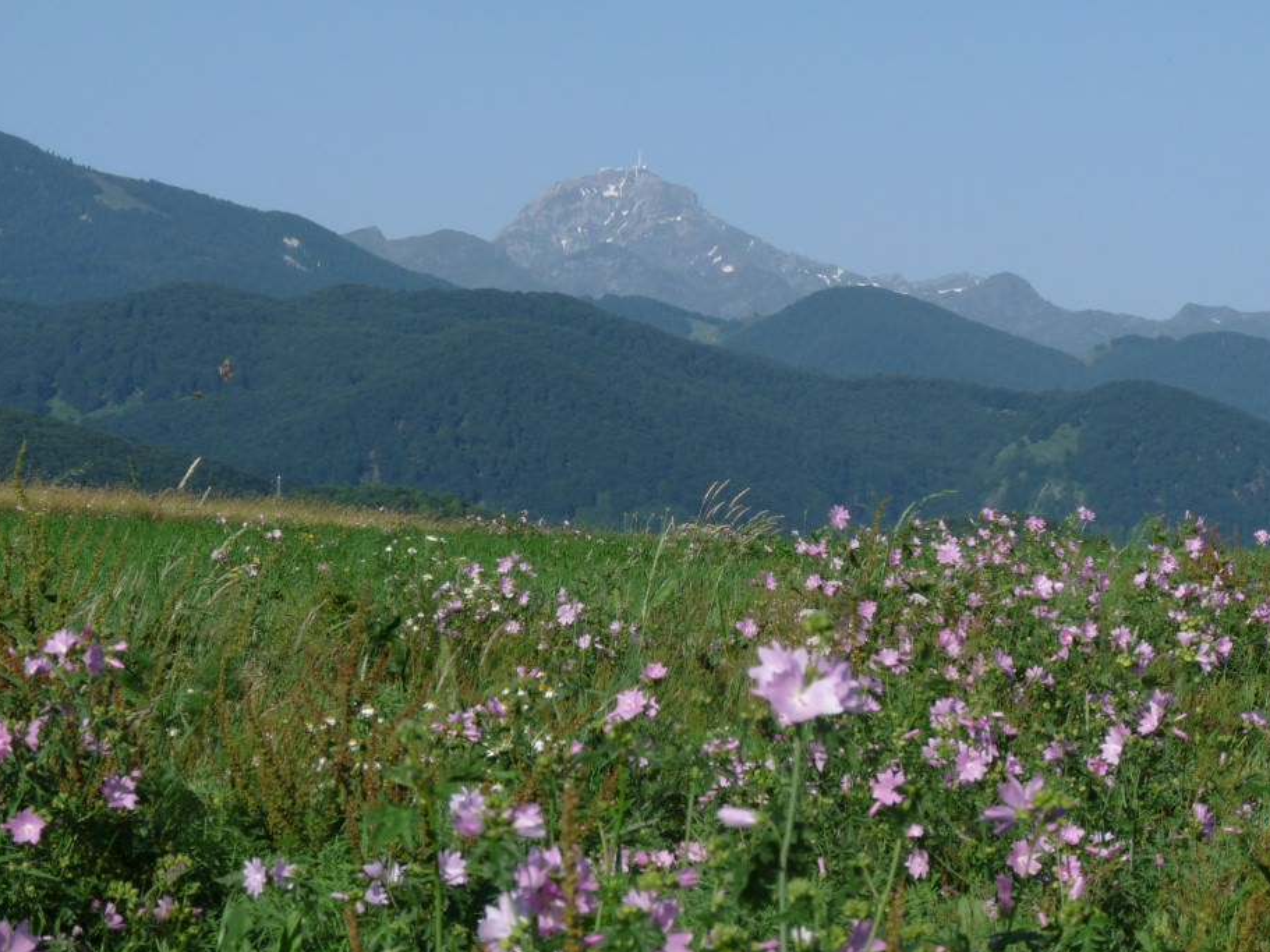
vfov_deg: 11.7
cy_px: 489
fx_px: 4659
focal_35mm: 127
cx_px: 684
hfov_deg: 15.5
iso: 100
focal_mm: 20.1
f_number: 7.1
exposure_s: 1/500
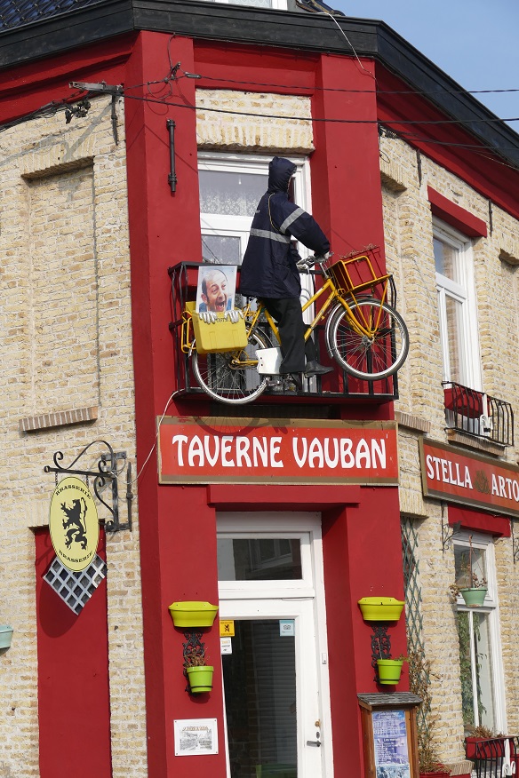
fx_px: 1903
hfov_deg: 15.5
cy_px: 389
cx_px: 260
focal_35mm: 88
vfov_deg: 23.1
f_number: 3.8
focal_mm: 32.24
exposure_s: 1/1300
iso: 125
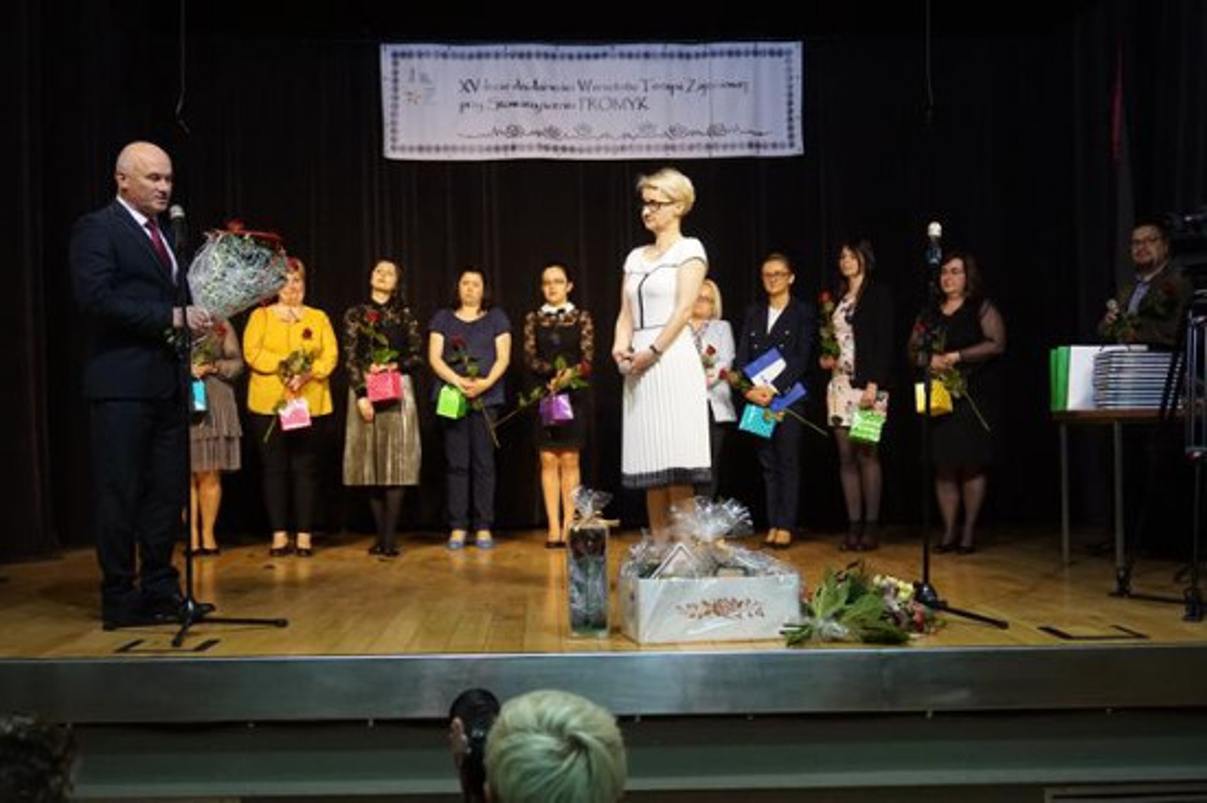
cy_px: 402
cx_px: 604
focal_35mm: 44
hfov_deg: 45.0
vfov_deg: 30.8
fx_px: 1458
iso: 2500
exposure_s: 1/160
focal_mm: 29
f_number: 4.5
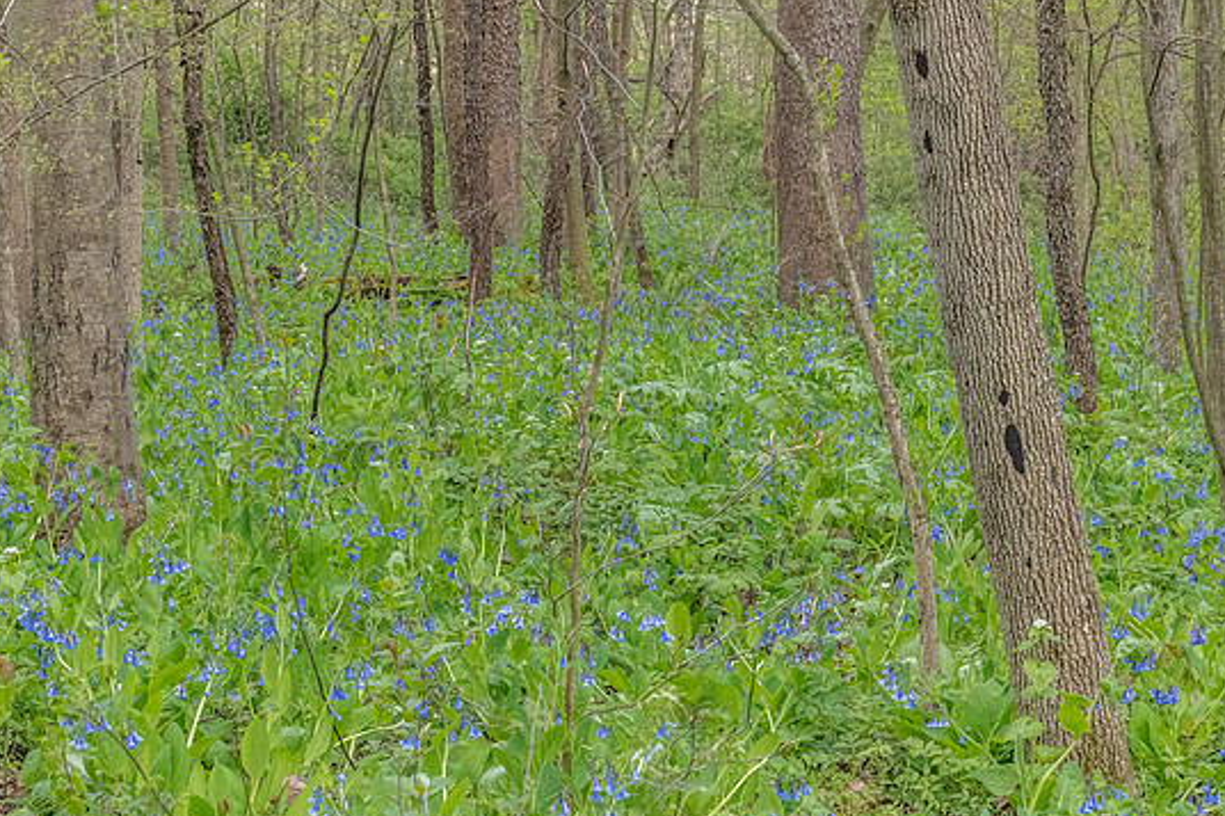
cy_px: 352
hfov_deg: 22.6
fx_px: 3061
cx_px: 485
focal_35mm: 90
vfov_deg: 15.2
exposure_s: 1/200
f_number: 16
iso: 3200
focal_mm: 70
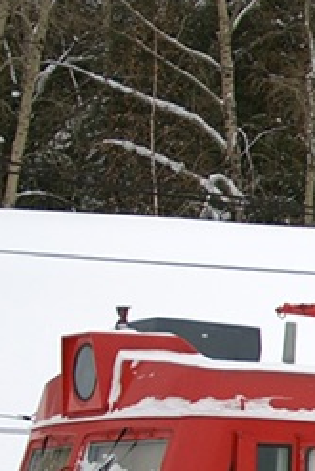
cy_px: 418
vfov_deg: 7.6
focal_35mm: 272
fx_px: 3559
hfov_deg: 4.8
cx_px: 1052
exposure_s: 1/800
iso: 200
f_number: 4.5
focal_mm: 35
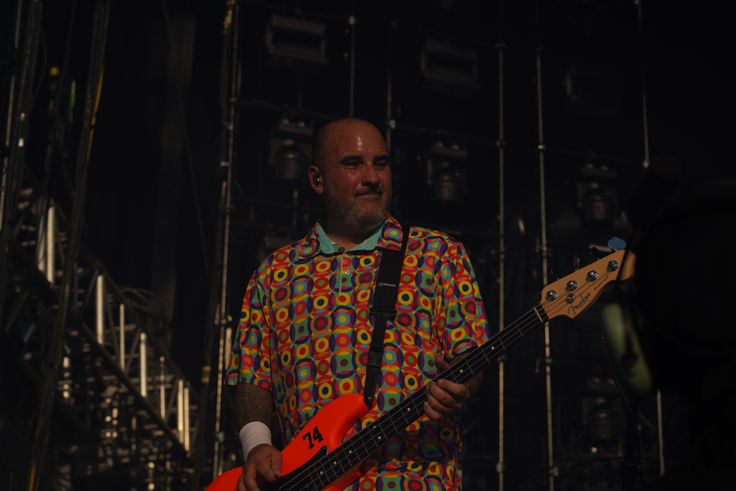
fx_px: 2146
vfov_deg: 13.0
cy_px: 246
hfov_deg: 19.5
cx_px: 368
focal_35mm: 105
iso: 100
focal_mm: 105
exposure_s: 1/1000
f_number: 8
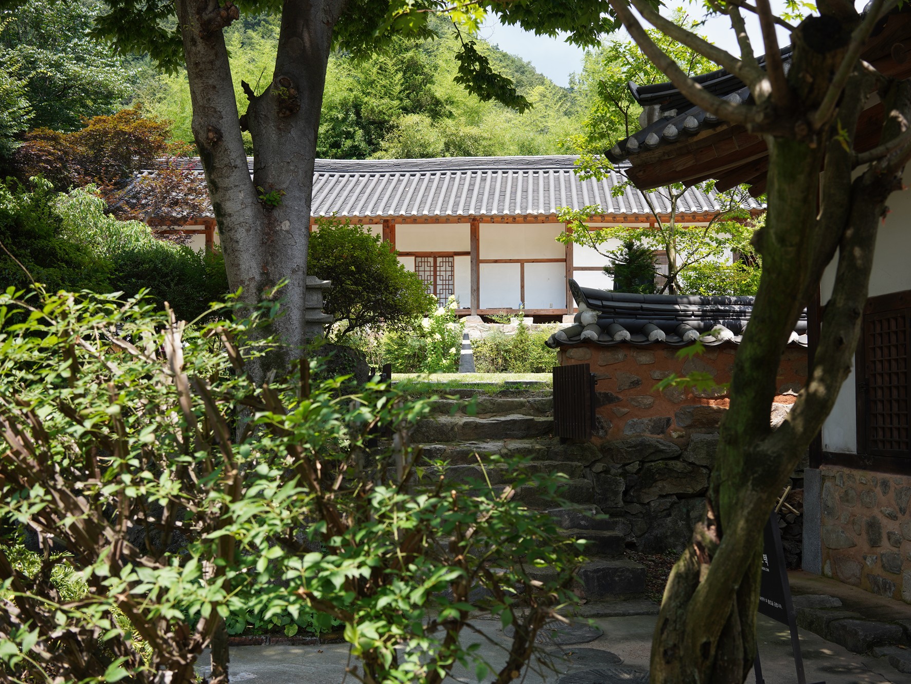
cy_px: 341
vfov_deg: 37.7
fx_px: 1000
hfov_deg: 48.9
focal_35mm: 38
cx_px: 497
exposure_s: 1/100
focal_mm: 35
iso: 100
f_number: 7.1
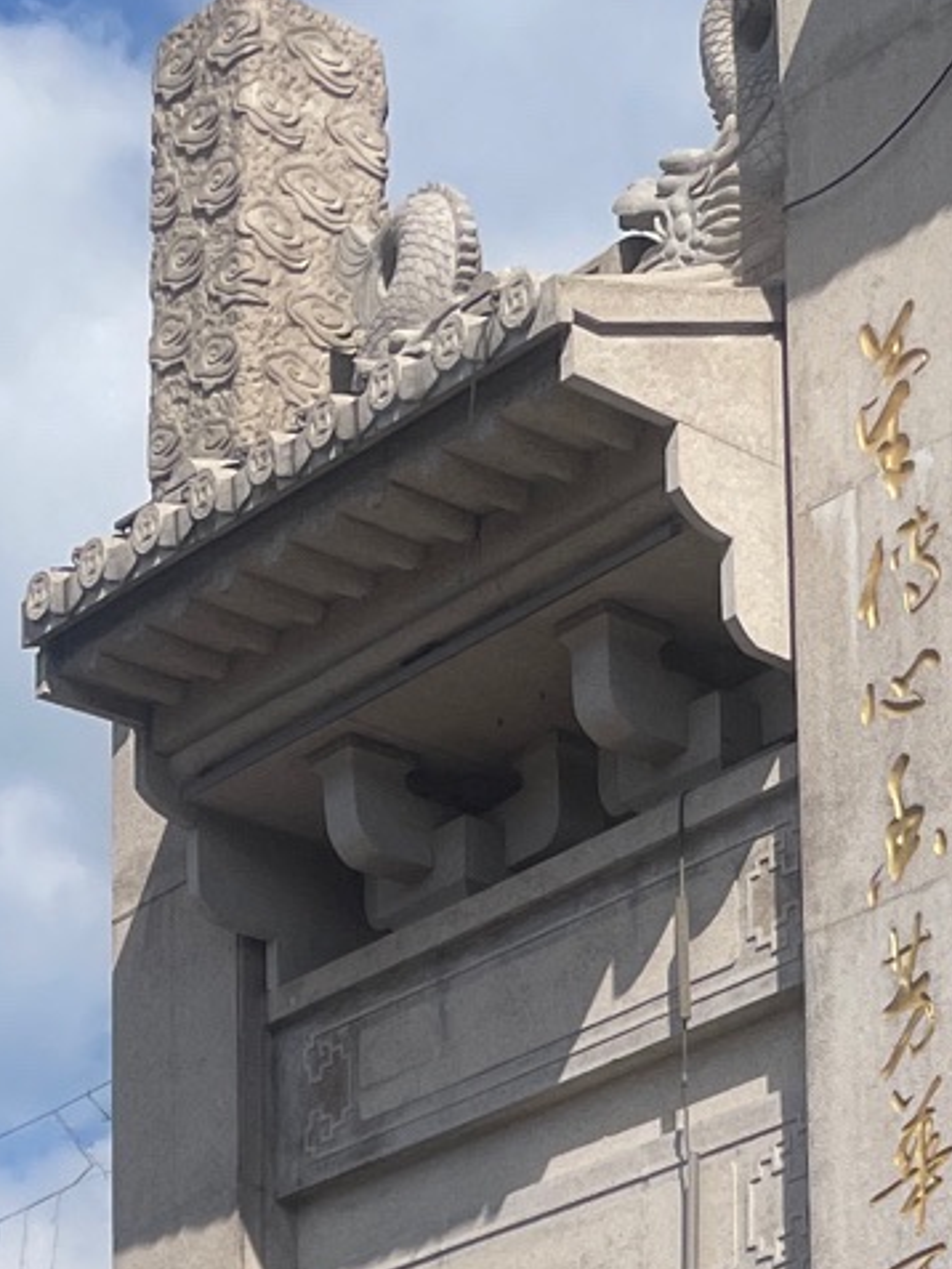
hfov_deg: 13.1
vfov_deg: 16.5
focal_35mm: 109
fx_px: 3995
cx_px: 1287
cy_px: 1865
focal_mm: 4.2
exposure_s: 1/8403
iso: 50
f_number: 1.6
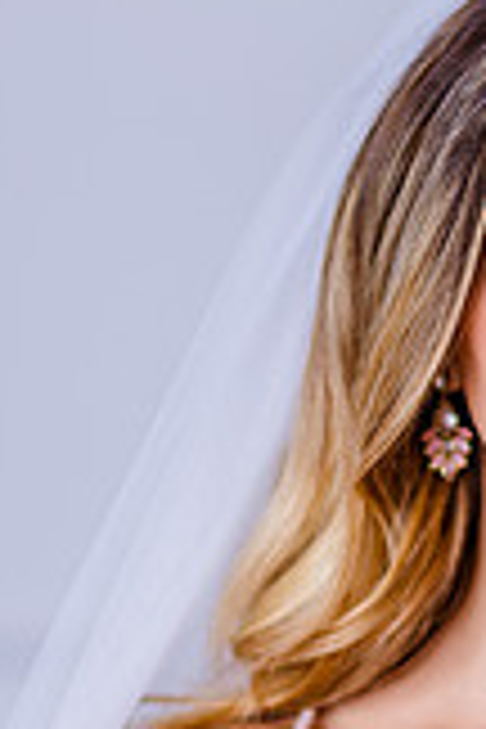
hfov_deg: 4.7
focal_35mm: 292
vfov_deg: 7.0
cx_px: 544
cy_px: 590
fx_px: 5913
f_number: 2
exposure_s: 1/200
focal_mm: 105
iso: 100
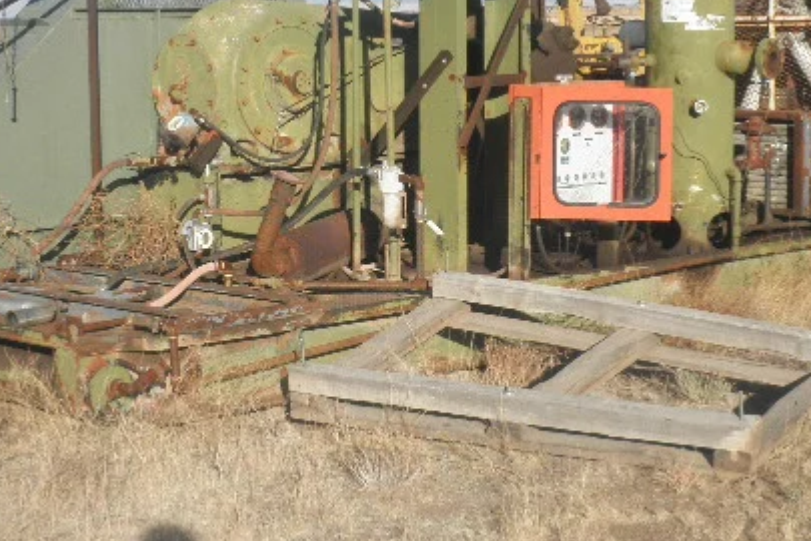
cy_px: 206
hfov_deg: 21.0
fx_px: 2185
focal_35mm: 97
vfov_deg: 14.1
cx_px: 304
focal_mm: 10.5
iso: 64
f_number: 10.7
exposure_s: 1/100
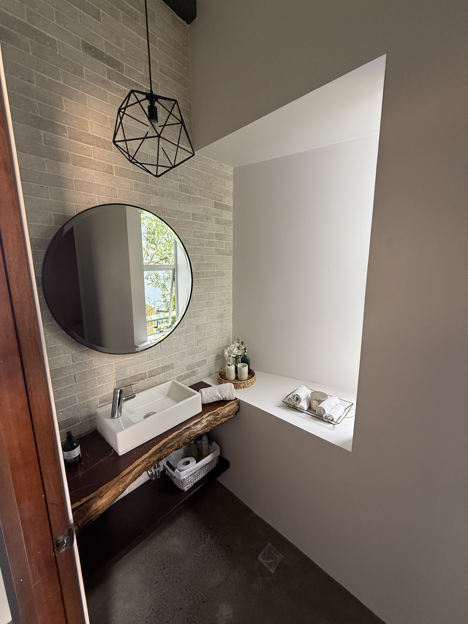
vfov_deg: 102.1
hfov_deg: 85.7
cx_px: 234
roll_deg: -0.6
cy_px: 312
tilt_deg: -8.6
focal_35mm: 14
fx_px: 252
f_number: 2.2
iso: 160
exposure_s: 1/99
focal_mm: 2.22
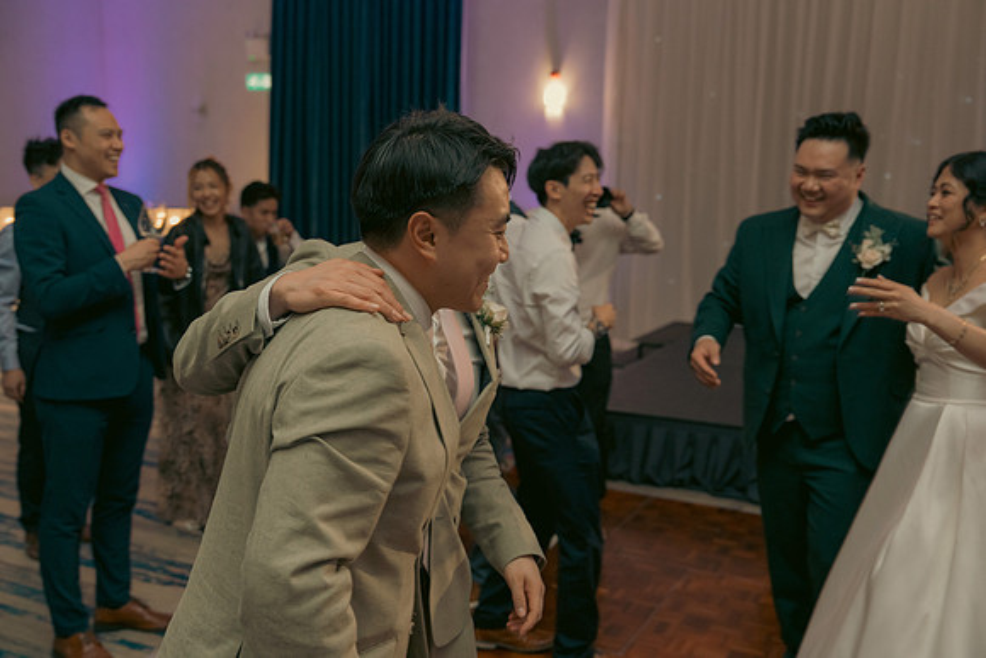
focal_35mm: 36
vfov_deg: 36.9
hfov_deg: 53.1
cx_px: 493
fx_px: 986
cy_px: 329
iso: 2500
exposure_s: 1/160
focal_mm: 36
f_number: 3.5
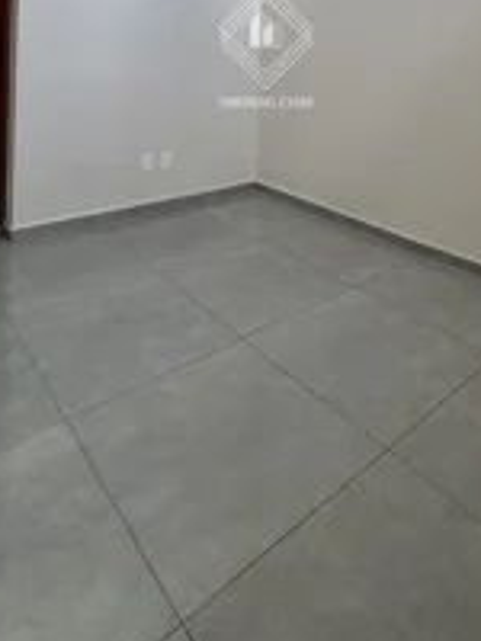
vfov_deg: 55.1
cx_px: 266
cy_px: 45
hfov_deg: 51.3
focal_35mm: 27
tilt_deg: +0.3
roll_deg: -1.2
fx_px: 500
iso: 80
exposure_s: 1/99
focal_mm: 2.22
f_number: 2.2
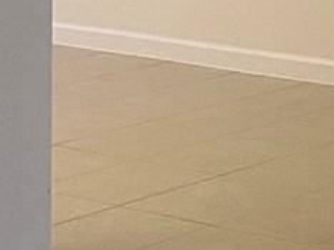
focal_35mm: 178
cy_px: -249
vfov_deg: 8.0
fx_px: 1716
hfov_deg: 9.7
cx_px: 834
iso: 100
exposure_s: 1/60
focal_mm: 4.25
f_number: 1.8
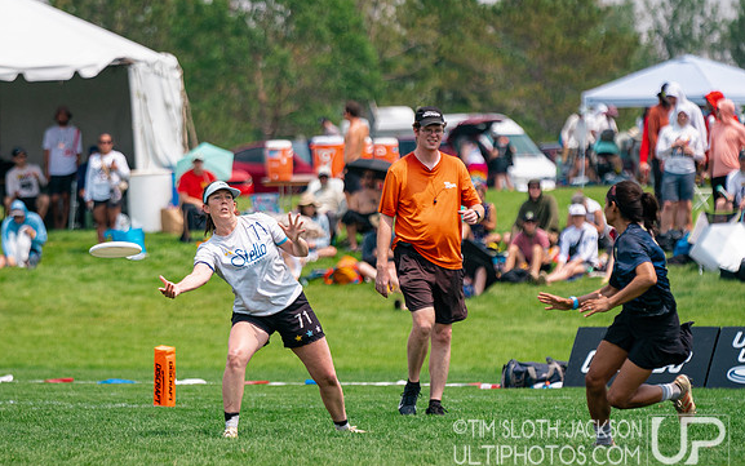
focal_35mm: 333
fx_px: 6763
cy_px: 294
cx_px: 302
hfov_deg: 6.3
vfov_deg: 3.9
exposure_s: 1/6400
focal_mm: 200
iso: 400
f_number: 3.2
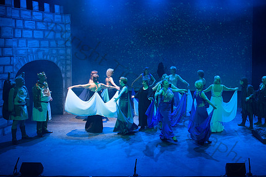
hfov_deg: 47.2
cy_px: 63
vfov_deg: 33.2
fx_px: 295
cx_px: 189
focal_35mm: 40
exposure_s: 1/60
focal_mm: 24
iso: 1000
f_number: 3.5
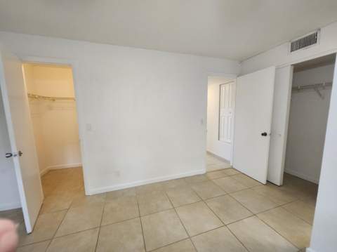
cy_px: 126
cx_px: 168
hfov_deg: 106.2
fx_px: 126
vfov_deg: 89.8
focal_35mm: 13
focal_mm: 1.74
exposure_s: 1/60
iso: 250
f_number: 2.2
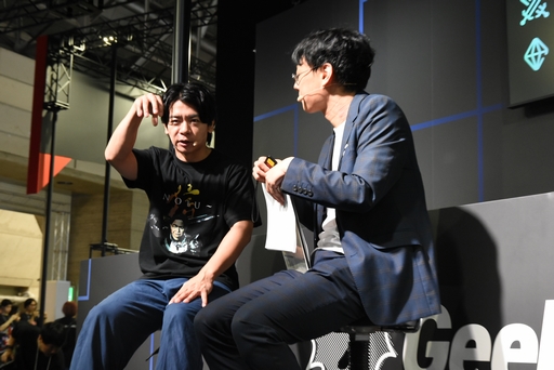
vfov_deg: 26.5
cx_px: 277
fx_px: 785
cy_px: 185
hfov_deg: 38.9
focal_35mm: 51
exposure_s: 1/60
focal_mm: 34
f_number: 5.6
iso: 2000
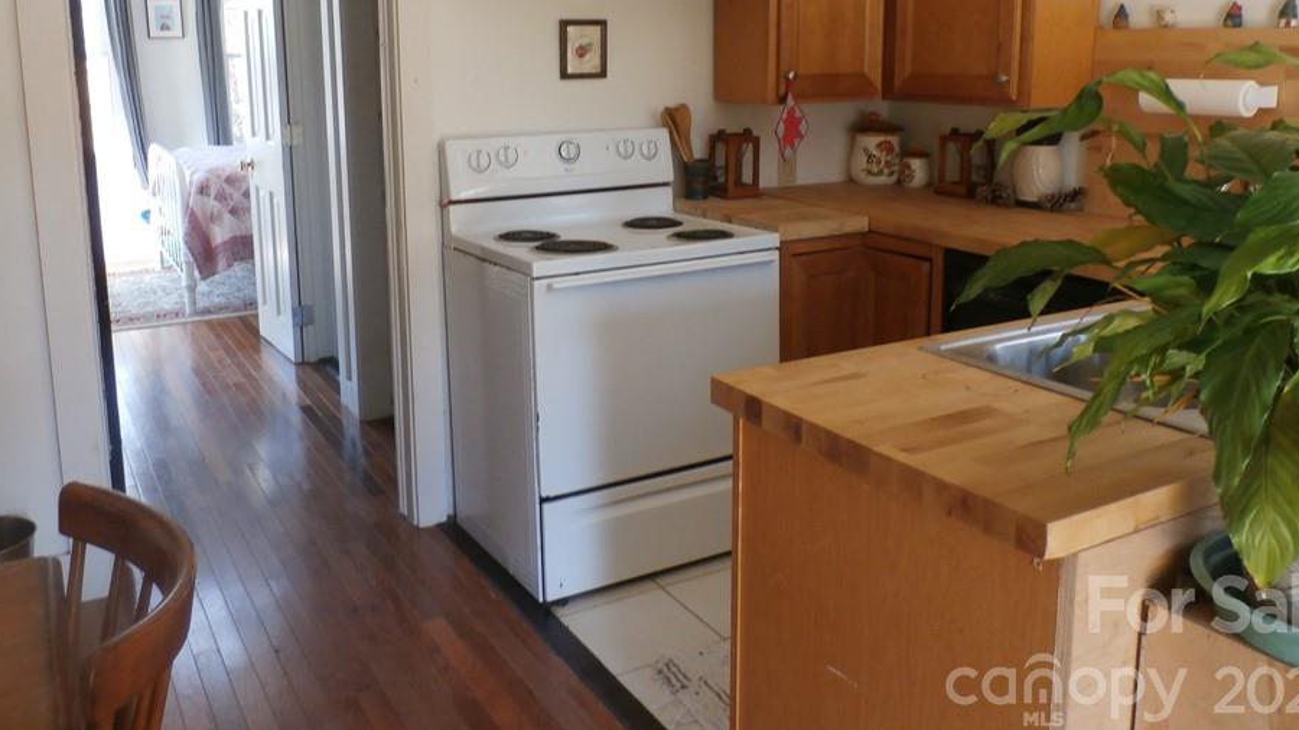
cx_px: 639
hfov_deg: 62.6
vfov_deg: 37.3
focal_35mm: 31
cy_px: 231
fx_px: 1068
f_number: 3
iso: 200
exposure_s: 1/30
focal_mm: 4.5
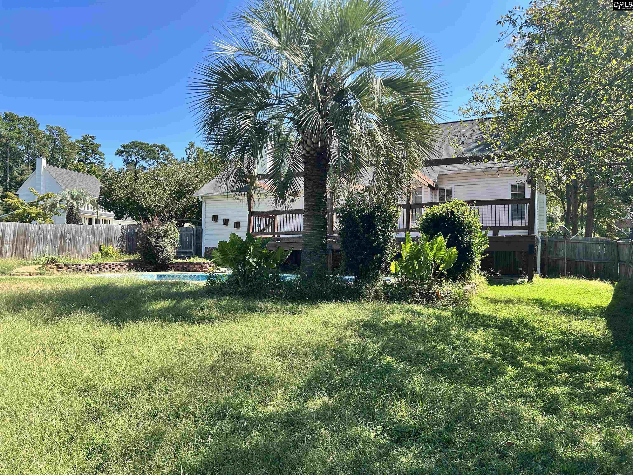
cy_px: 238
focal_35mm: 26
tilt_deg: +2.7
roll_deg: -0.4
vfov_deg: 53.1
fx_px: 475
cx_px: 316
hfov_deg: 67.3
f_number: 1.5
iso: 50
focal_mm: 5.7
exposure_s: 1/1553
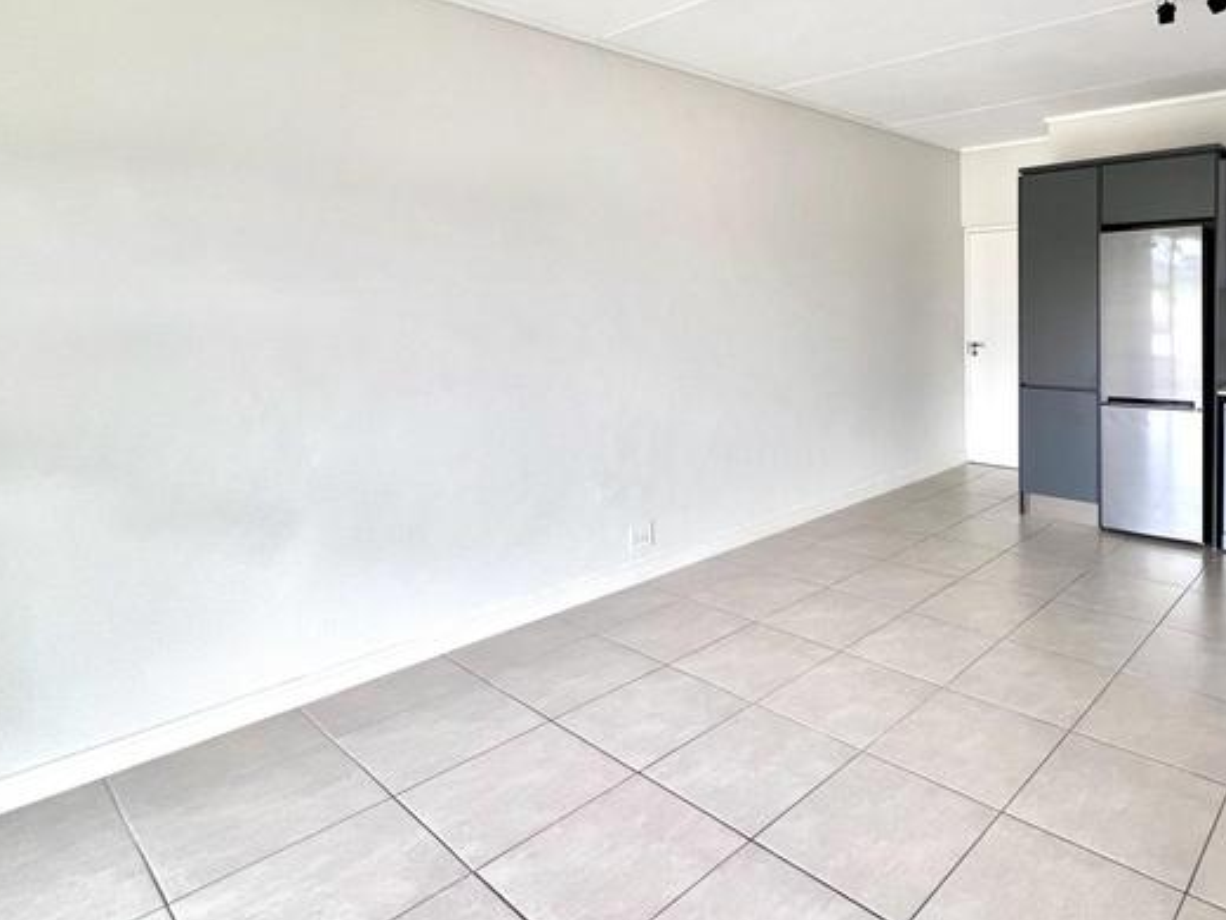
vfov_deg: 64.7
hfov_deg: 77.6
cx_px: 868
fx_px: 708
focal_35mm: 20
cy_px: 326
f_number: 1.8
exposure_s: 1/99
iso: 160
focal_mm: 1.57
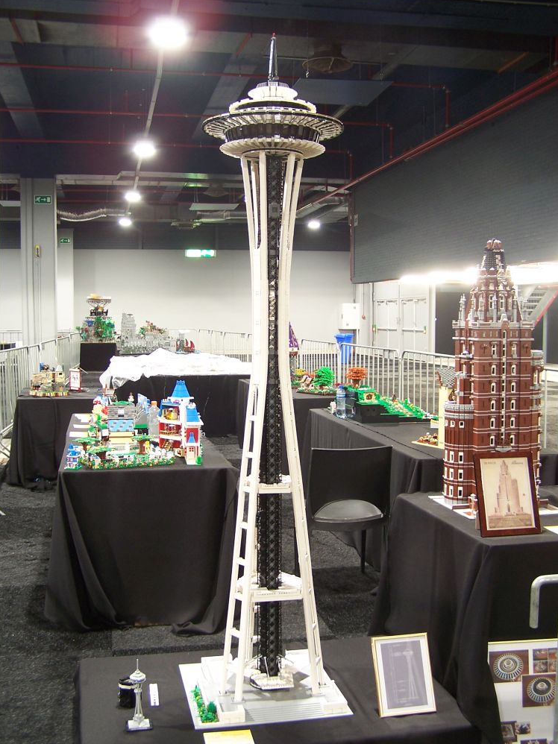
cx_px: 272
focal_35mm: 39
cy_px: 374
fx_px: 839
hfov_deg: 36.8
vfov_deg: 47.9
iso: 80
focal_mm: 6.3
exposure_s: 1/2
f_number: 2.8
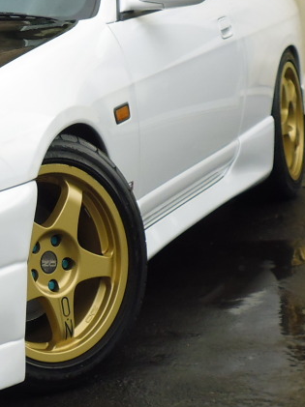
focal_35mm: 140
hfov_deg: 10.2
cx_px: -170
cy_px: 171
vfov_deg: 14.1
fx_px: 1647
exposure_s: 1/100
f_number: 3.8
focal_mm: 8.1
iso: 100
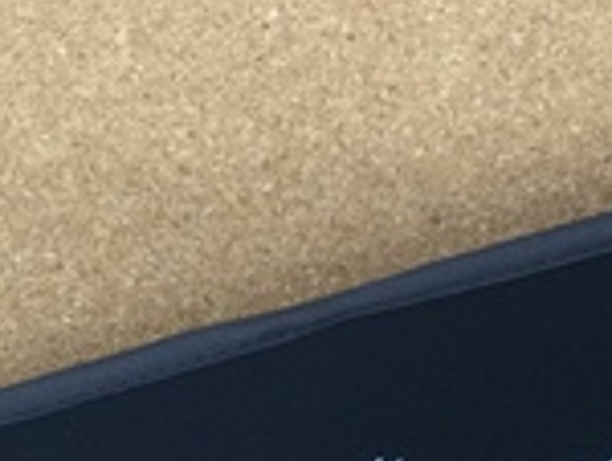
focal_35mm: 124
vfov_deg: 11.8
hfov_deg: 15.9
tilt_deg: -89.1
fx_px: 2196
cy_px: 473
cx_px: 241
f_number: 2.4
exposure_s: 1/30
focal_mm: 3.3
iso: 100
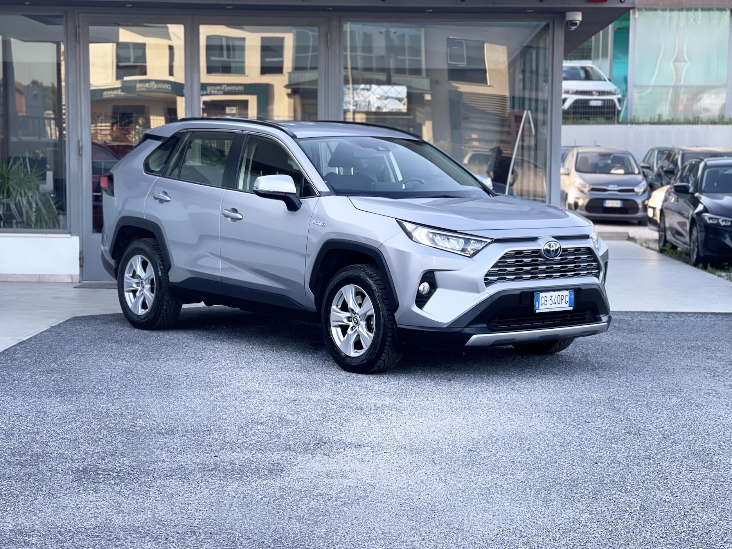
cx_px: 366
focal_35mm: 64
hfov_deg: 30.3
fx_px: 1353
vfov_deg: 22.9
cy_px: 274
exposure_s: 1/121
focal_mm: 7.5
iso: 40
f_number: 2.2
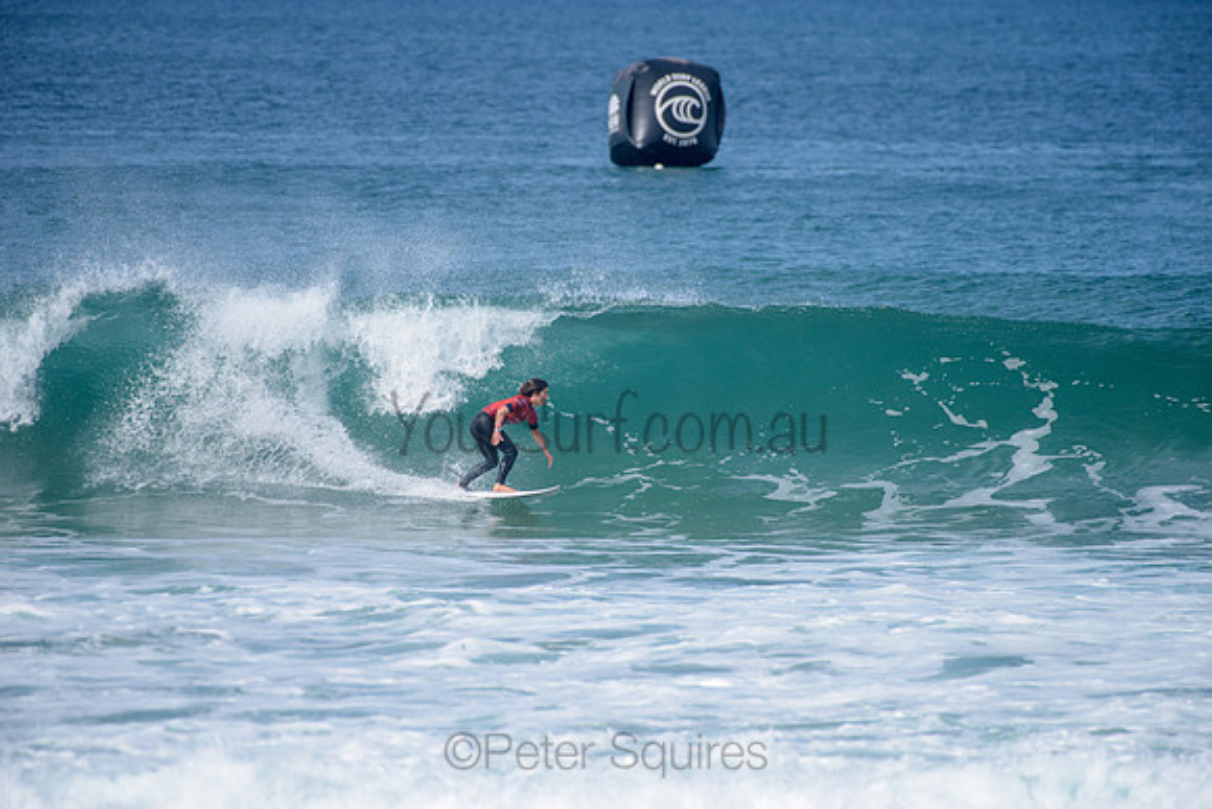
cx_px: 606
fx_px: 16836
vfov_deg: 2.8
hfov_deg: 4.1
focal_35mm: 500
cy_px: 404
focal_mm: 500
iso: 250
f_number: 6.3
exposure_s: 1/2500
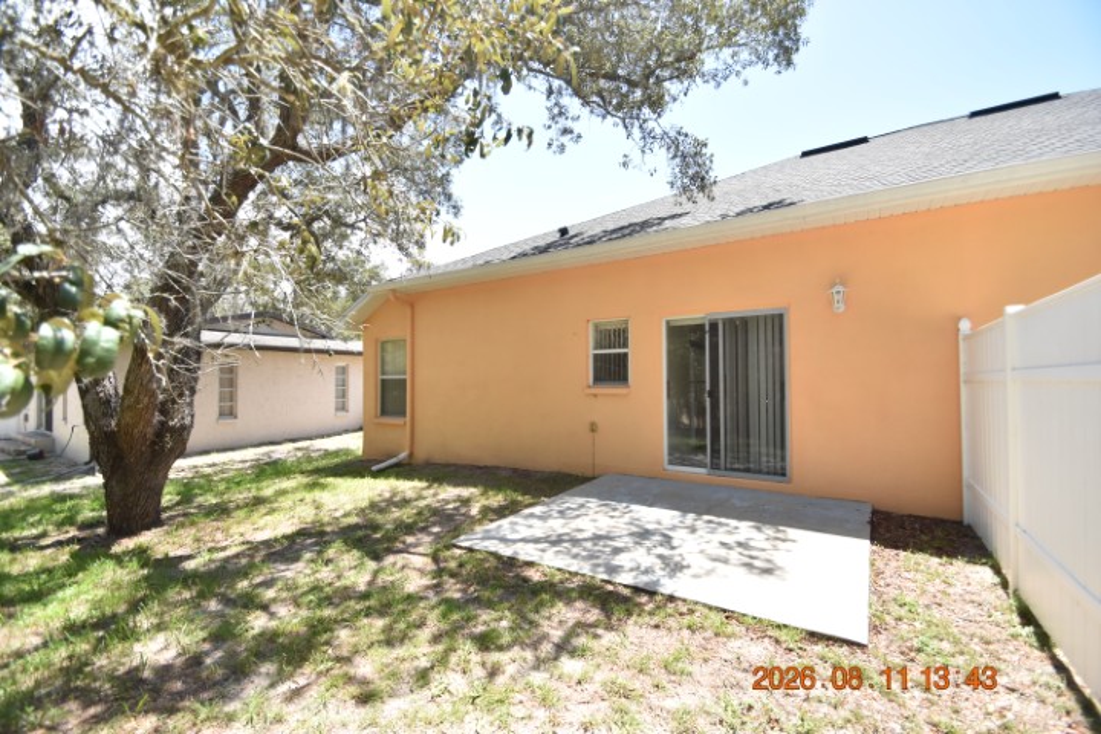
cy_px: 367
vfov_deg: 77.3
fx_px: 459
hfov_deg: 100.4
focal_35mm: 15
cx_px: 550
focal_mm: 10
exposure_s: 1/2000
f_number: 3.5
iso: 800
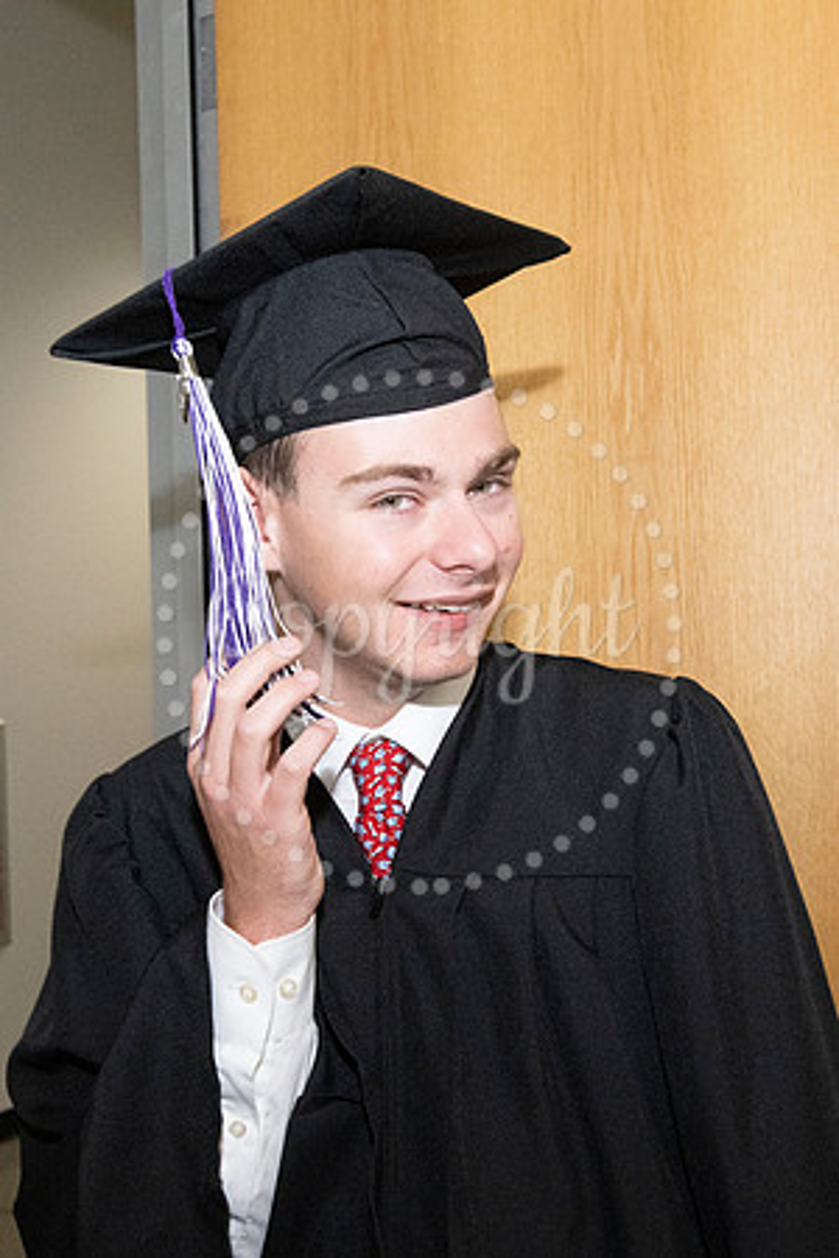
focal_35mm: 39
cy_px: 629
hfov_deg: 34.0
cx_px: 319
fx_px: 1363
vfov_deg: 49.6
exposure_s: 1/200
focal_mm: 26
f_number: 8
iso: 6400
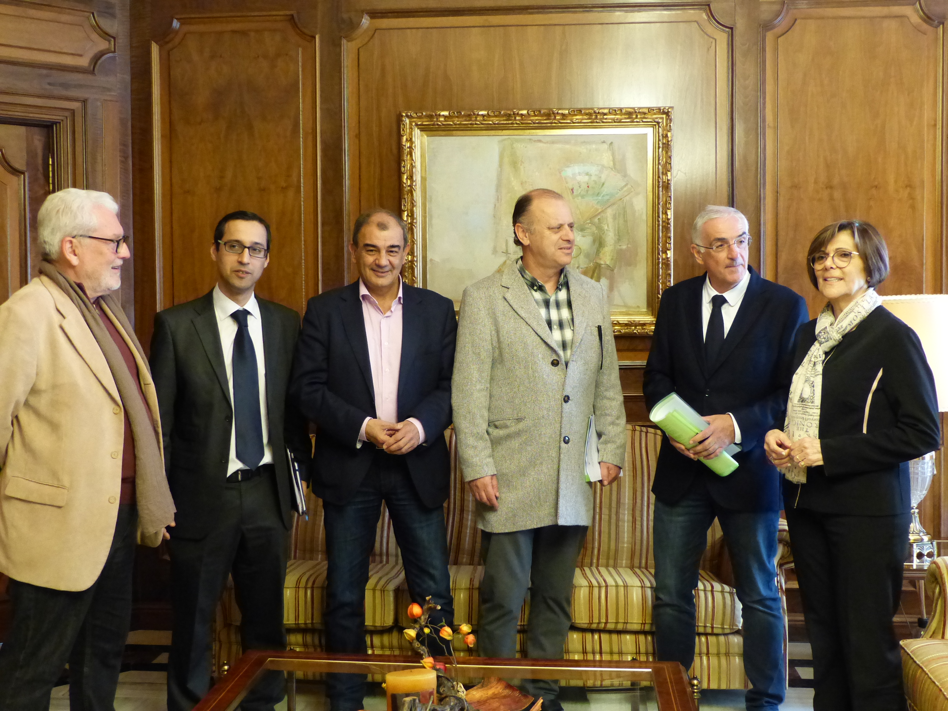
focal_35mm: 42
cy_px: 356
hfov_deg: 44.8
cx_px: 474
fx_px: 1150
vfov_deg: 34.3
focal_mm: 7.6
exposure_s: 1/40
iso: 800
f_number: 2.8
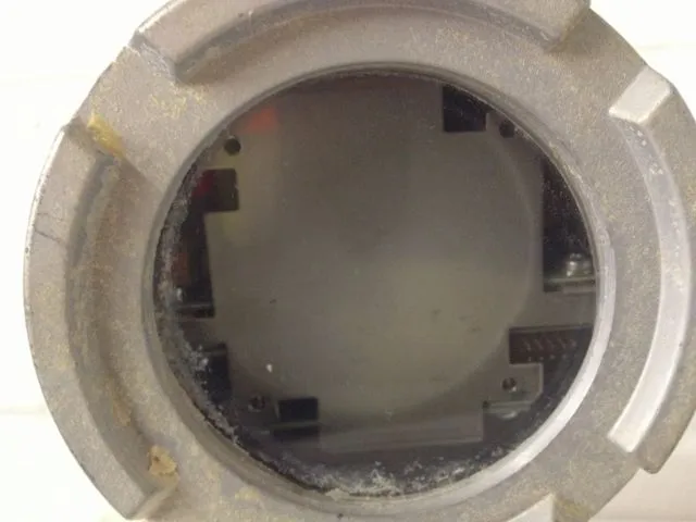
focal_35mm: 35
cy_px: 261
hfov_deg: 52.6
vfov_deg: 40.7
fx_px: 704
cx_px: 348
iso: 320
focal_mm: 4.28
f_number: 2.4
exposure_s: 1/20
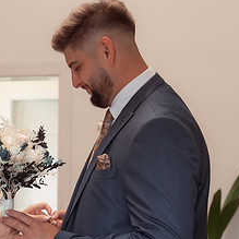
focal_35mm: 75
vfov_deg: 23.0
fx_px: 586
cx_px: -17
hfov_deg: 21.9
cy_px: 159
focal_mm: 30
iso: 1000
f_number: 2.8
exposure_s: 1/250
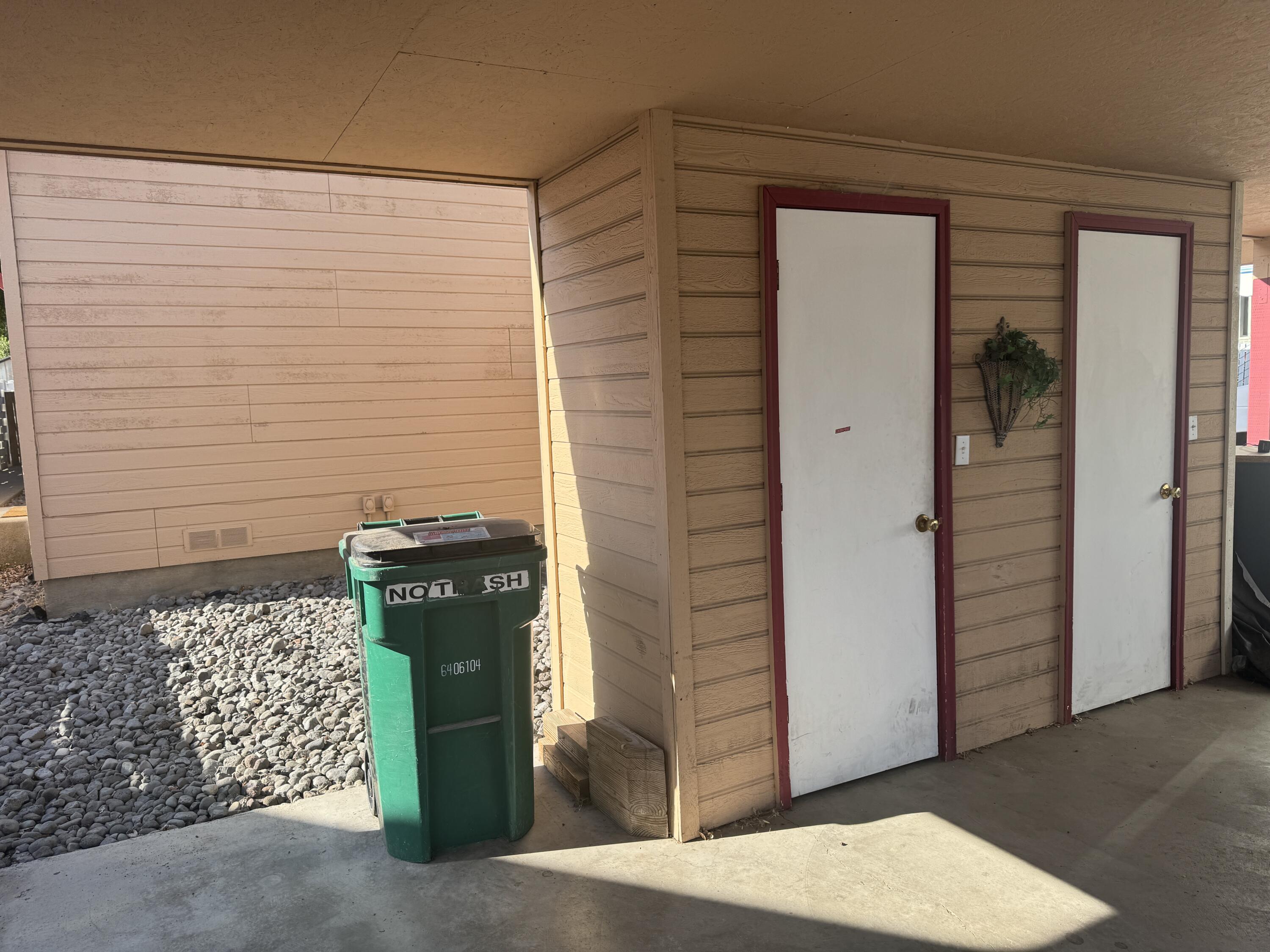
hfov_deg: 71.6
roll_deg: +2.1
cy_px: 476
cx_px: 635
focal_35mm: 24
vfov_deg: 56.8
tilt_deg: -6.6
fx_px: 881
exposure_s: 1/938
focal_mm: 6.76
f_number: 1.78
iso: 80
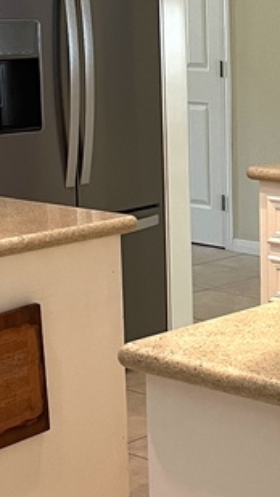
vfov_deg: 21.5
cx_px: 352
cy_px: 198
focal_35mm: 99
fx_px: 1306
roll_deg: +0.5
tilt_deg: -9.3
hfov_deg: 11.9
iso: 125
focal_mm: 5.1
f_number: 1.6
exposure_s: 1/60
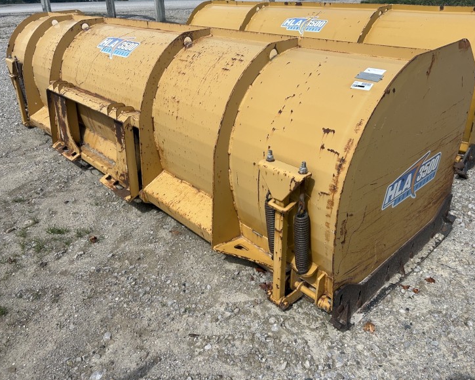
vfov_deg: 51.5
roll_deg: +1.2
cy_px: 187
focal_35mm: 28
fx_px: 394
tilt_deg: -25.5
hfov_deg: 62.2
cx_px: 252
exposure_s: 1/3571
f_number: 1.5
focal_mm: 5.7
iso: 50
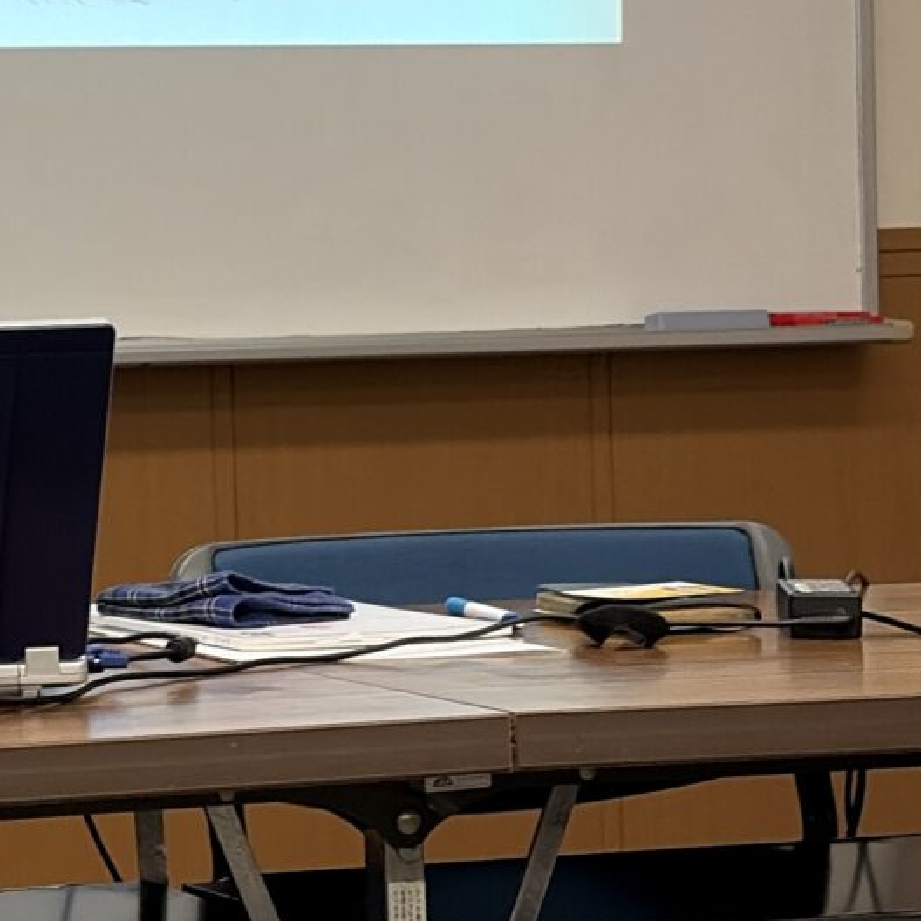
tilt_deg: +0.3
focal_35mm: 167
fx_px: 5027
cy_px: 147
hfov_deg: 10.2
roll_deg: +2.0
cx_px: -405
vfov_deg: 10.4
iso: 40
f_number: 1.6
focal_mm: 5.96
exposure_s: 1/50
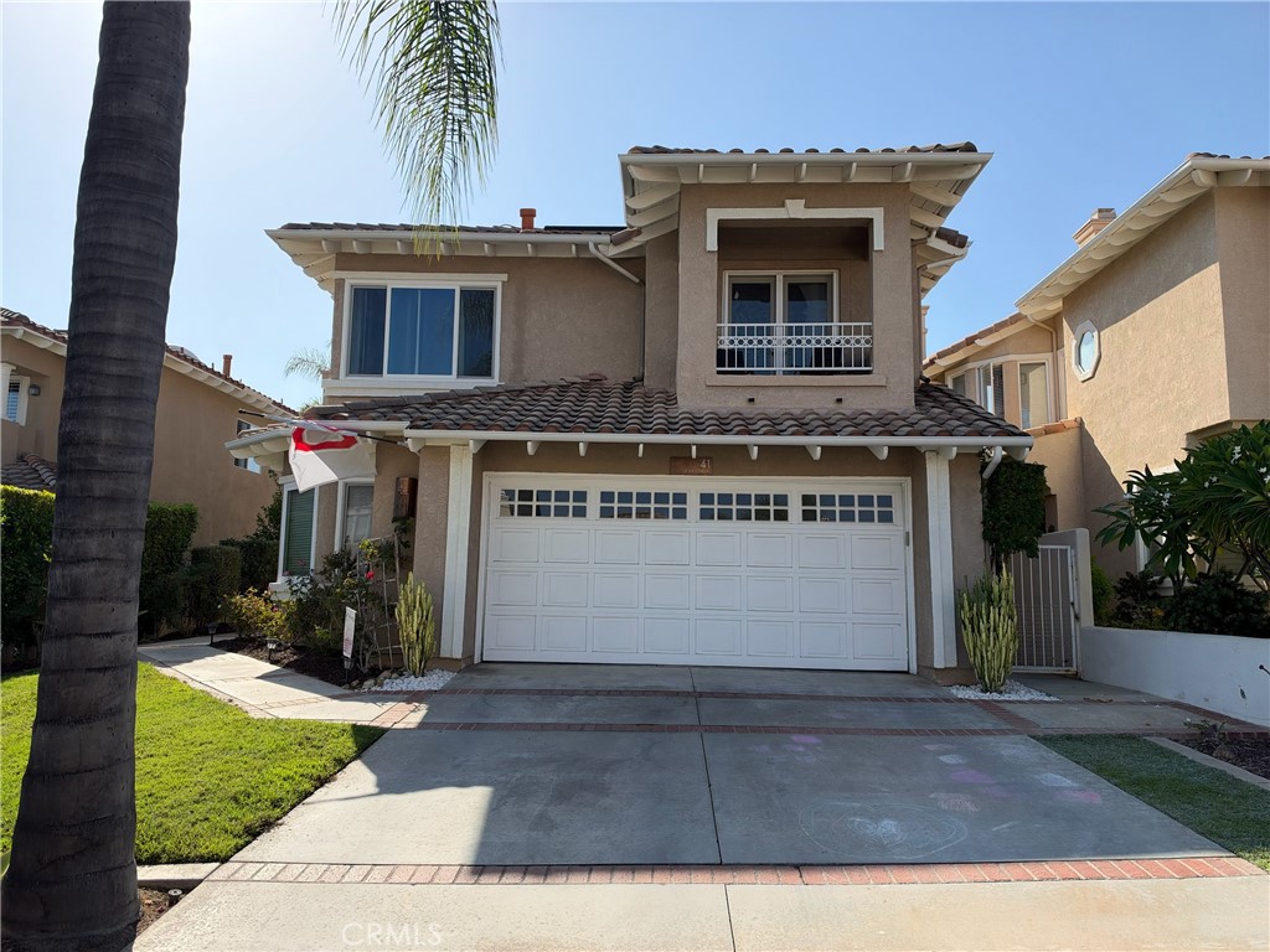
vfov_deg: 56.8
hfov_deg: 71.6
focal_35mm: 24
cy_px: 476
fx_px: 881
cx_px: 635
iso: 100
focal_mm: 6.93
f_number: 1.8
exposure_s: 1/3891
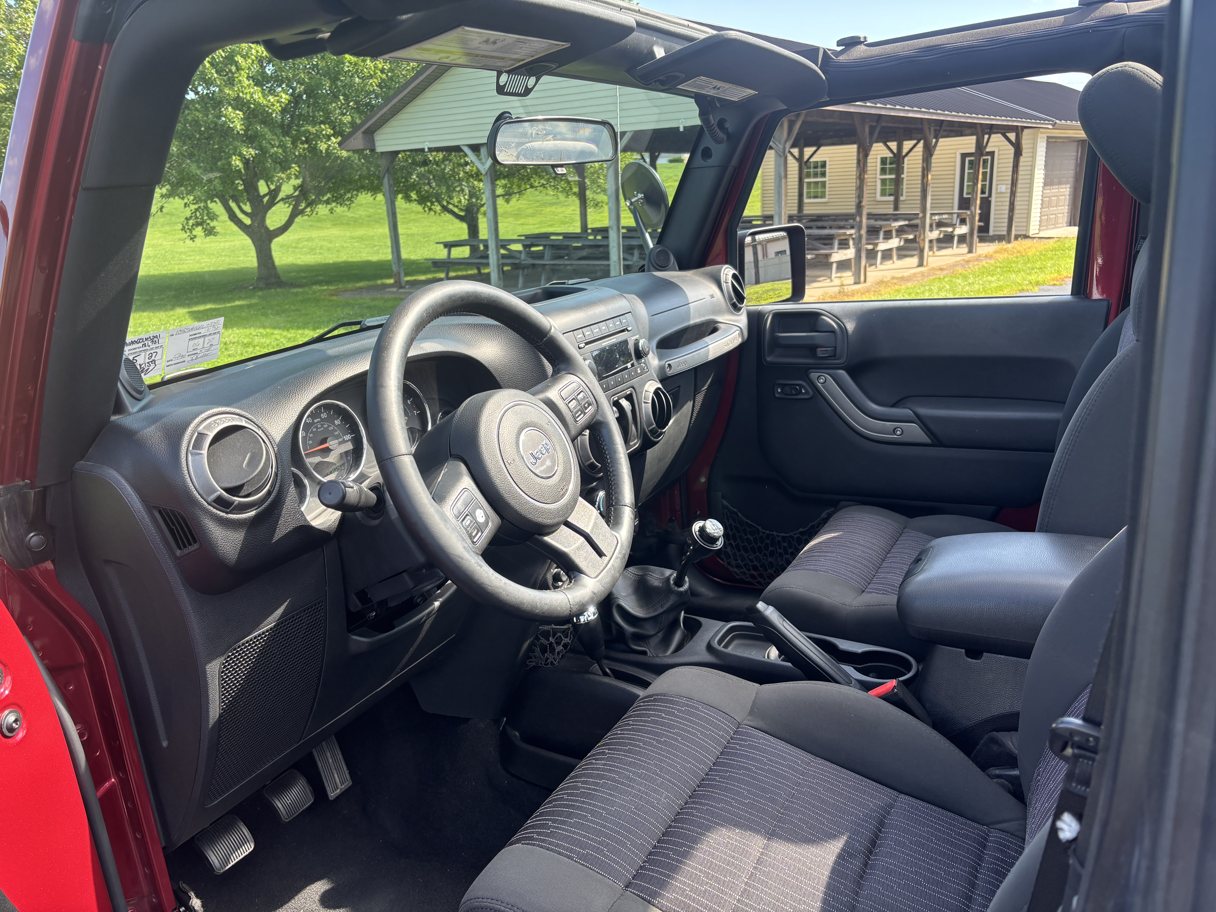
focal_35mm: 26
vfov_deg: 53.1
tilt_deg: -16.5
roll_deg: +2.8
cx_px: 608
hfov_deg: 67.3
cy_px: 456
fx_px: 913
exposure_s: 1/303
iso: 50
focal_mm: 5.96
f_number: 1.6
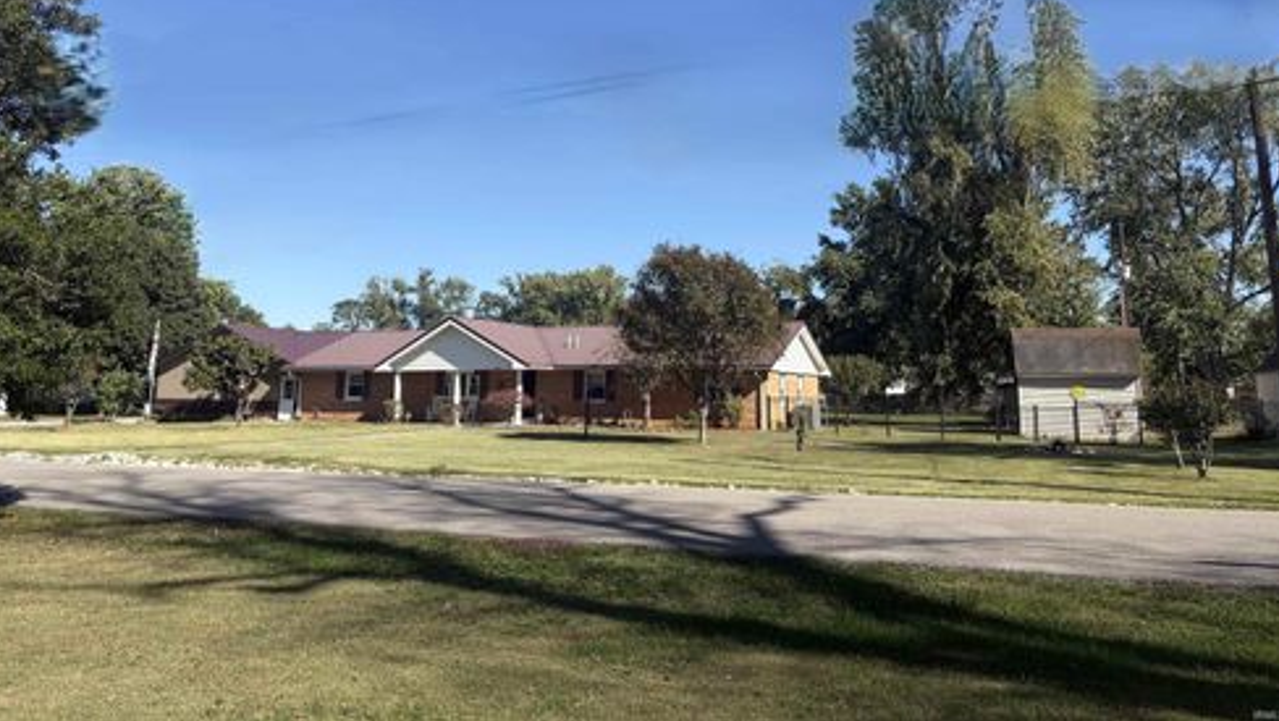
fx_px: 984
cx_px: 632
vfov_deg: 39.7
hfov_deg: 66.0
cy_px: 232
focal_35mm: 29
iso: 50
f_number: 1.6
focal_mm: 5.96
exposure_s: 1/2639
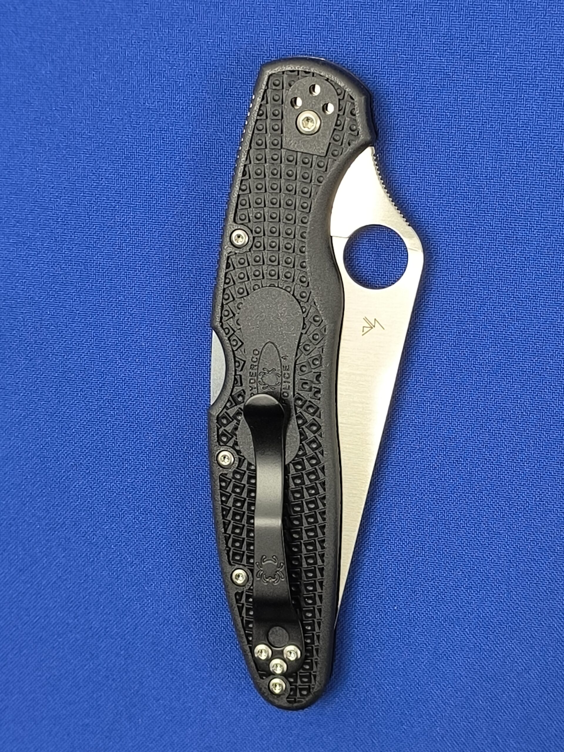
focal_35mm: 70
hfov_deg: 21.0
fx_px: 1521
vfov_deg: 27.8
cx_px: 282
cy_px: 376
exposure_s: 1/100
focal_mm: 6.14
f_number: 1.65
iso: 640
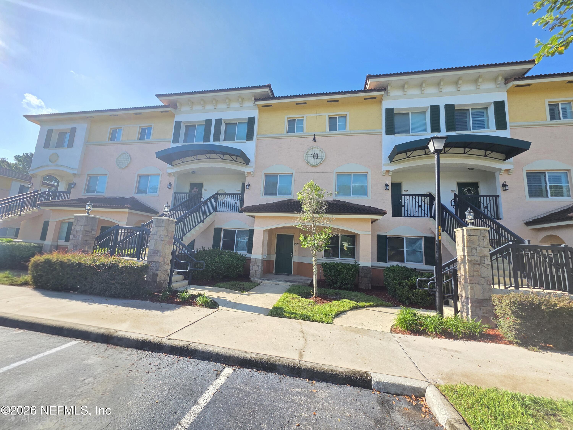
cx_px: 286
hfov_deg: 106.2
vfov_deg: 89.9
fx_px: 215
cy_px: 215
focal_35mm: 13
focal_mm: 2.2
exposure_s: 1/714
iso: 40
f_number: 1.9
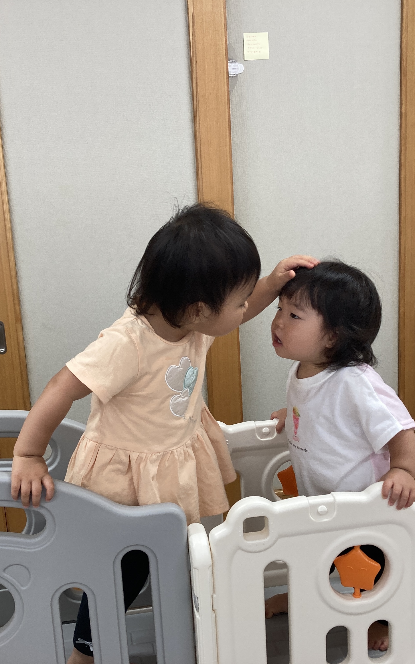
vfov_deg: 62.9
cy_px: 330
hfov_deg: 41.8
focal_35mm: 30
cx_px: 183
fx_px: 543
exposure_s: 1/60
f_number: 1.8
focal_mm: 3.99
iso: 50
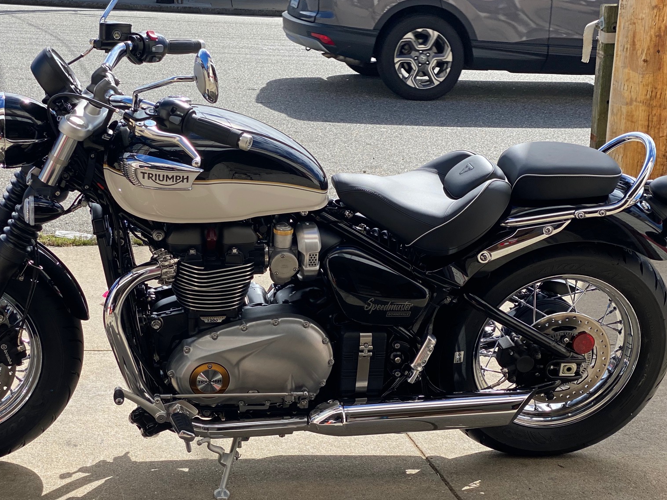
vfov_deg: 21.3
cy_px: 298
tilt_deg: -15.2
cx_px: 253
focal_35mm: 69
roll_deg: -1.2
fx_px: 1329
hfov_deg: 28.1
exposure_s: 1/1170
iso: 20
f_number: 2
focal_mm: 6
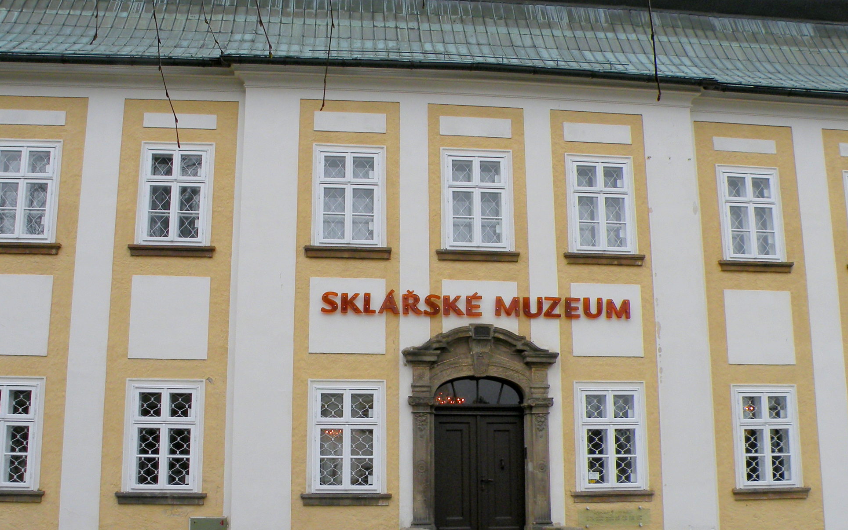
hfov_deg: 51.5
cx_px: 422
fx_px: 878
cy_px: 307
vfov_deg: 33.5
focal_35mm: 38
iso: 64
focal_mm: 4.7
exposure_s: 1/194
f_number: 5
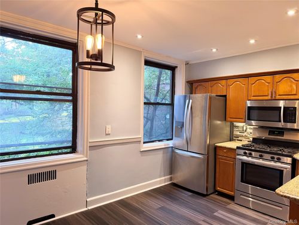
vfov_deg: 56.8
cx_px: 150
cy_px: 112
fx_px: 207
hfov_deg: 71.6
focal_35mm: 24
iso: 200
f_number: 1.78
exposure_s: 1/60
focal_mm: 6.76
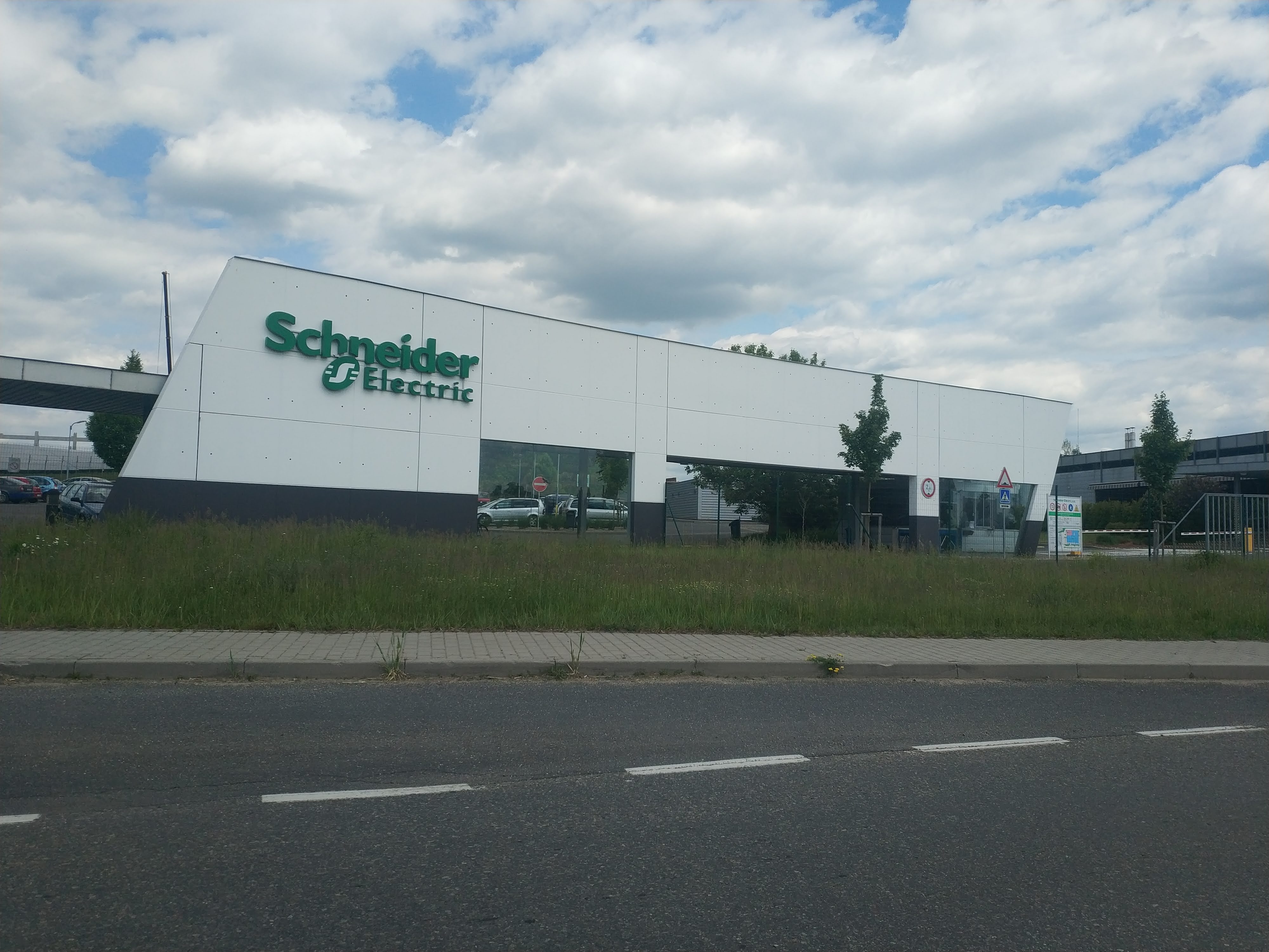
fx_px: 1173
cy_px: 476
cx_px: 634
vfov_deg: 44.2
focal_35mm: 32
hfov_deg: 56.8
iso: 100
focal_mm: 4.5
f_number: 2
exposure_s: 1/1843
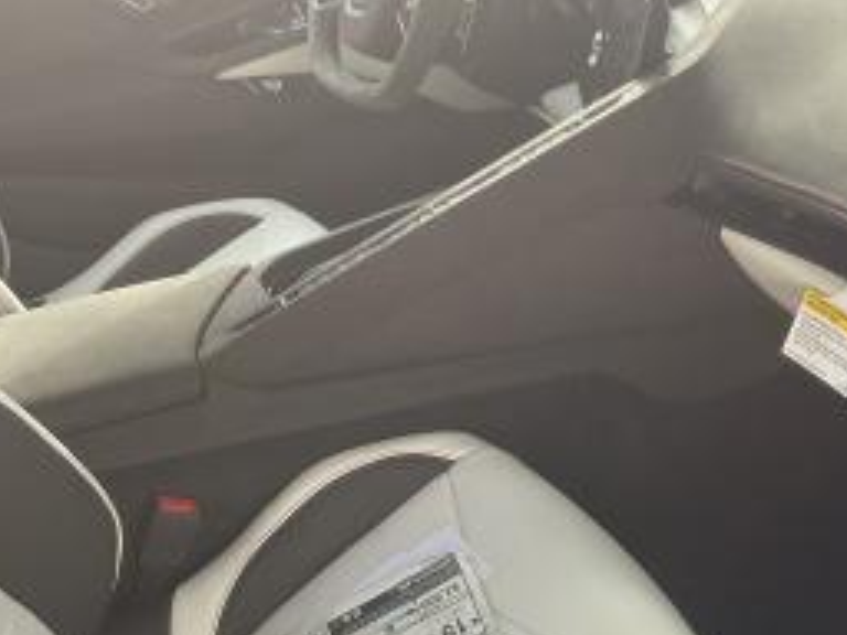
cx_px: 500
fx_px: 1395
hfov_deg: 33.7
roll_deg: -2.9
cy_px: 542
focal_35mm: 57
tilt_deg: -39.6
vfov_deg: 25.1
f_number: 1.8
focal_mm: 3
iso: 50
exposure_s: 1/122
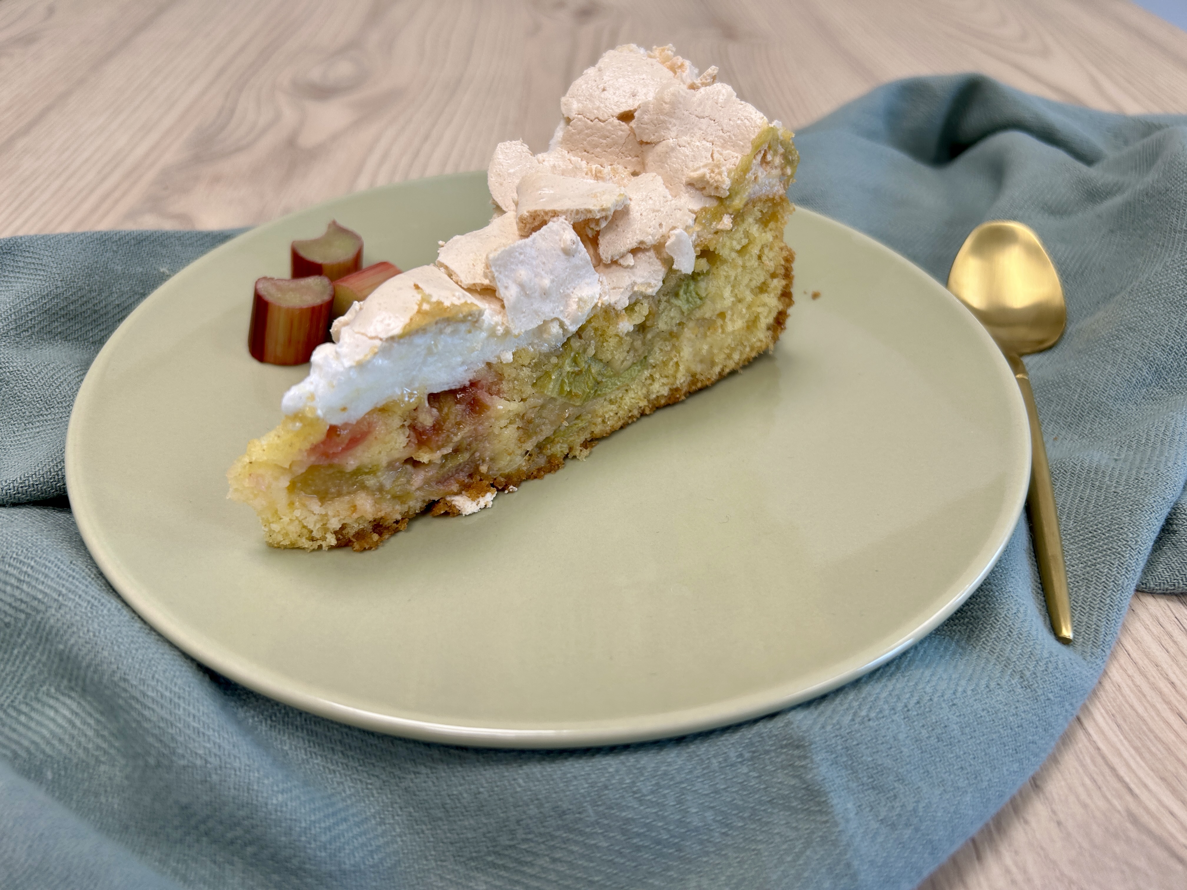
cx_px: 594
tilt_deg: -39.2
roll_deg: -1.0
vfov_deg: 53.1
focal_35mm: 26
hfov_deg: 67.3
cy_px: 445
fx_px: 892
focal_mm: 5.7
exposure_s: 1/123
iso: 32
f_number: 1.5
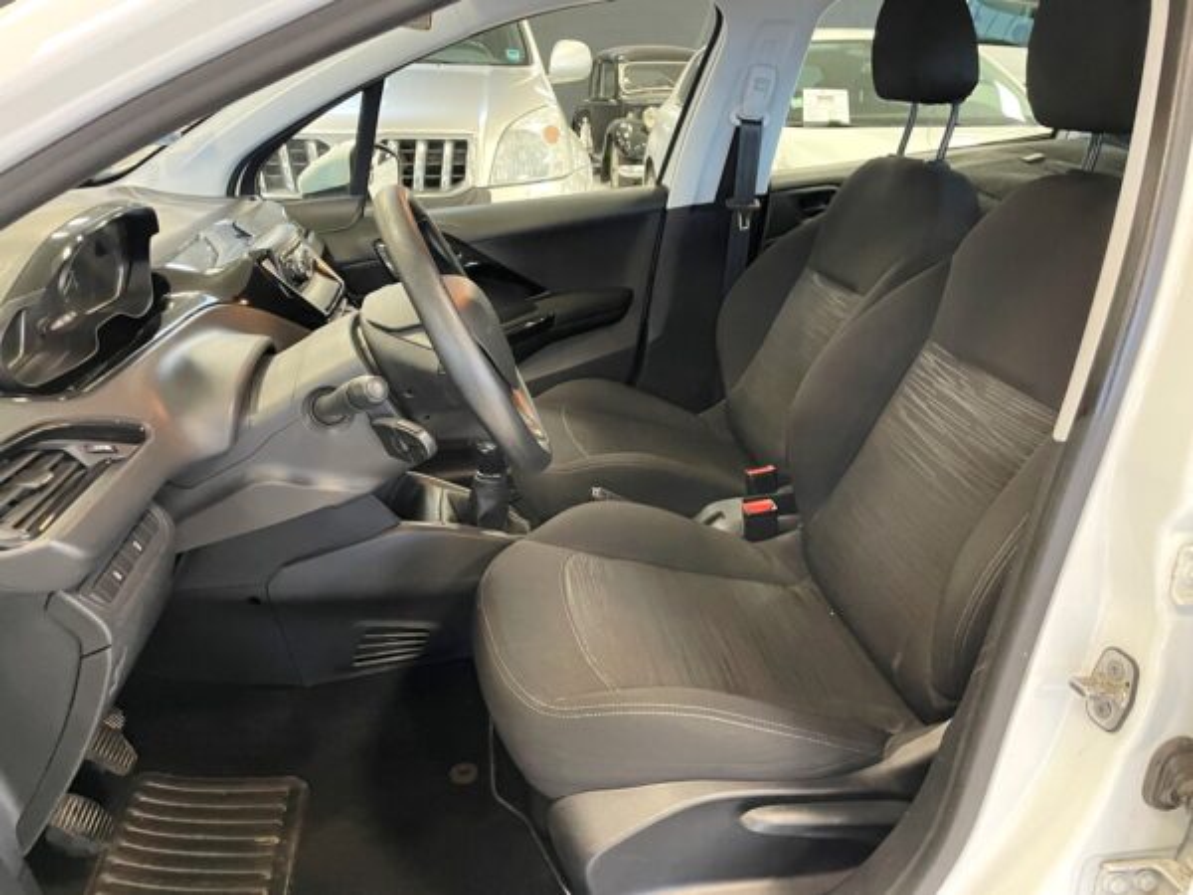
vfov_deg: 53.1
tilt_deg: -22.5
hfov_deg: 67.3
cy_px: 448
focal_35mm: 26
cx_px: 596
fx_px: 896
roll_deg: +0.4
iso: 640
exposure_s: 1/40
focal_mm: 4.2
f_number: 1.6
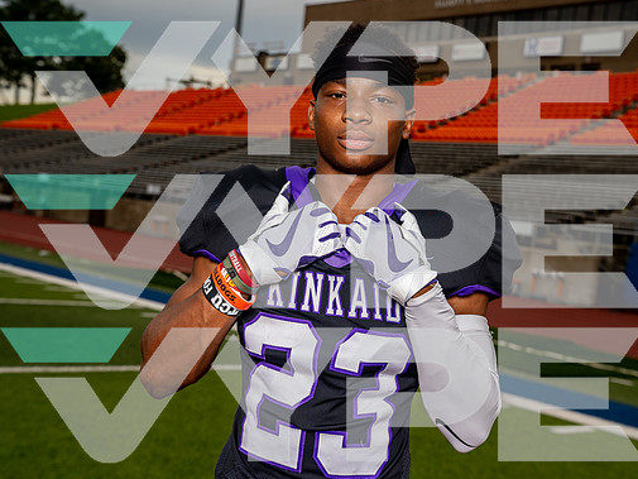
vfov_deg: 27.5
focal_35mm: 53
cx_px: 326
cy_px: 242
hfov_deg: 36.2
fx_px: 977
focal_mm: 48
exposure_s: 1/200
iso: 100
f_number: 5.6
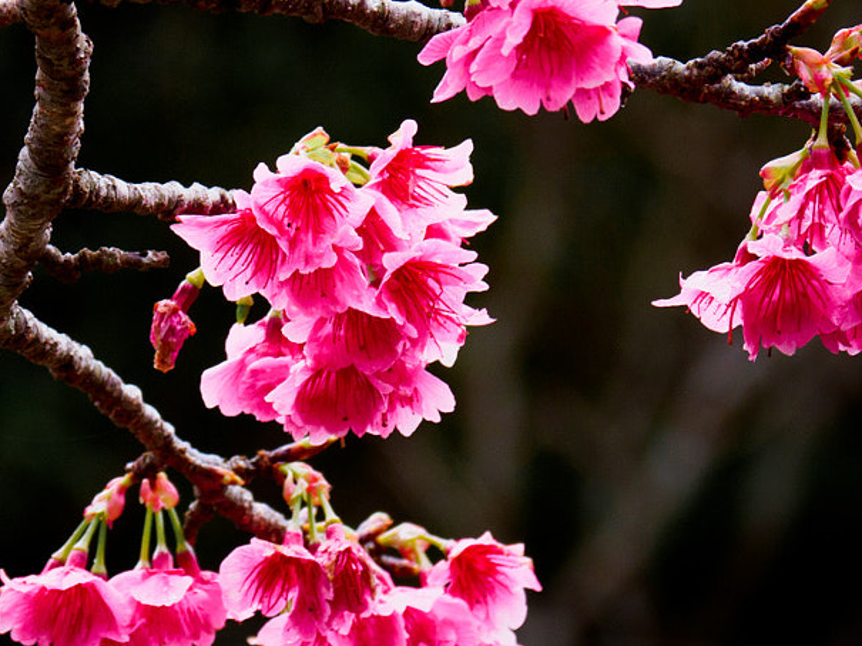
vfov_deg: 3.7
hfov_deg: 5.0
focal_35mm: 397
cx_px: 165
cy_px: 170
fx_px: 9880
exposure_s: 1/160
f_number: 5
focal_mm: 75
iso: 250
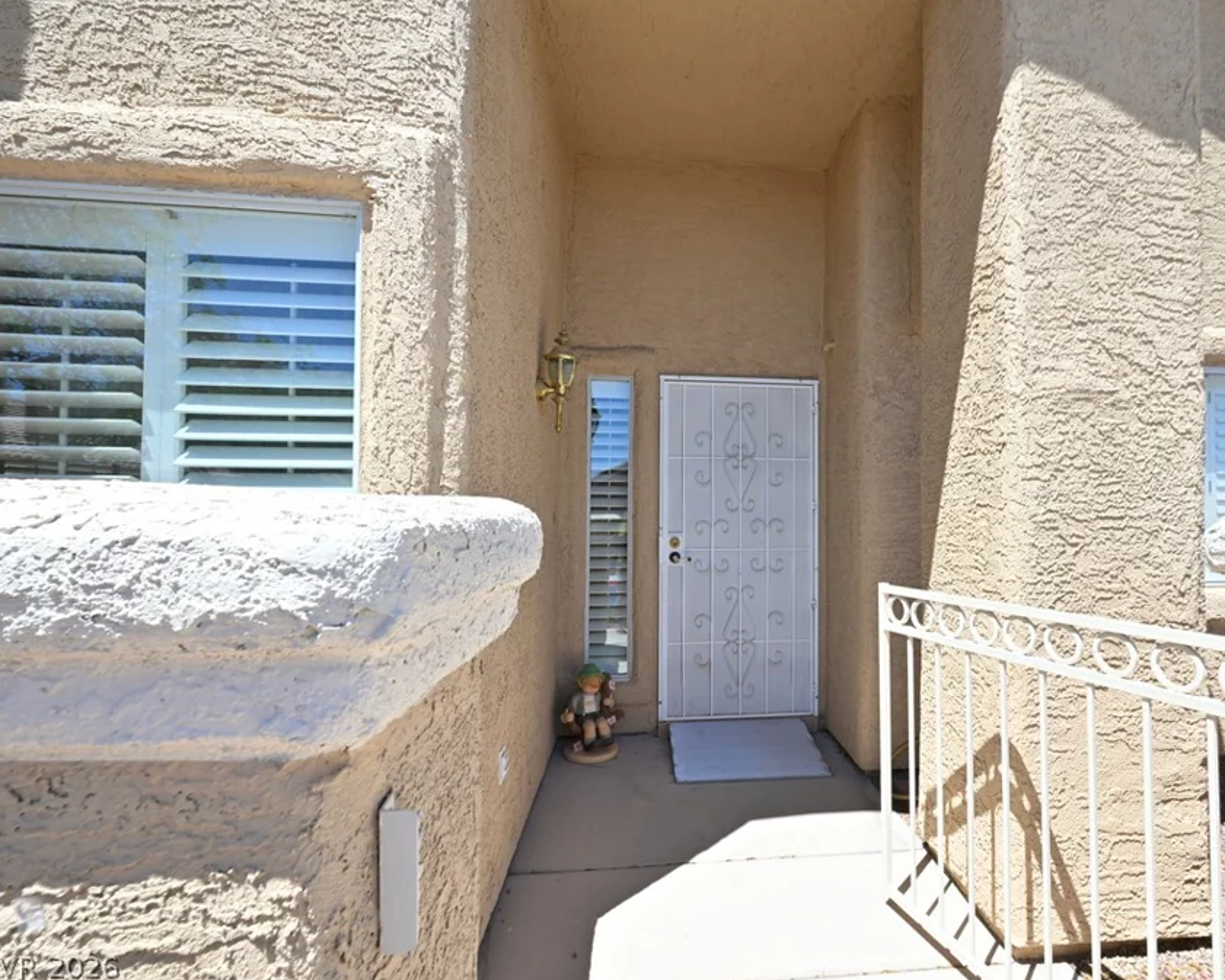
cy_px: 491
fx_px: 580
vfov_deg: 80.4
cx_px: 720
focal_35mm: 16
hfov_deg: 92.2
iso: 200
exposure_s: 1/30
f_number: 22
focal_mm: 14
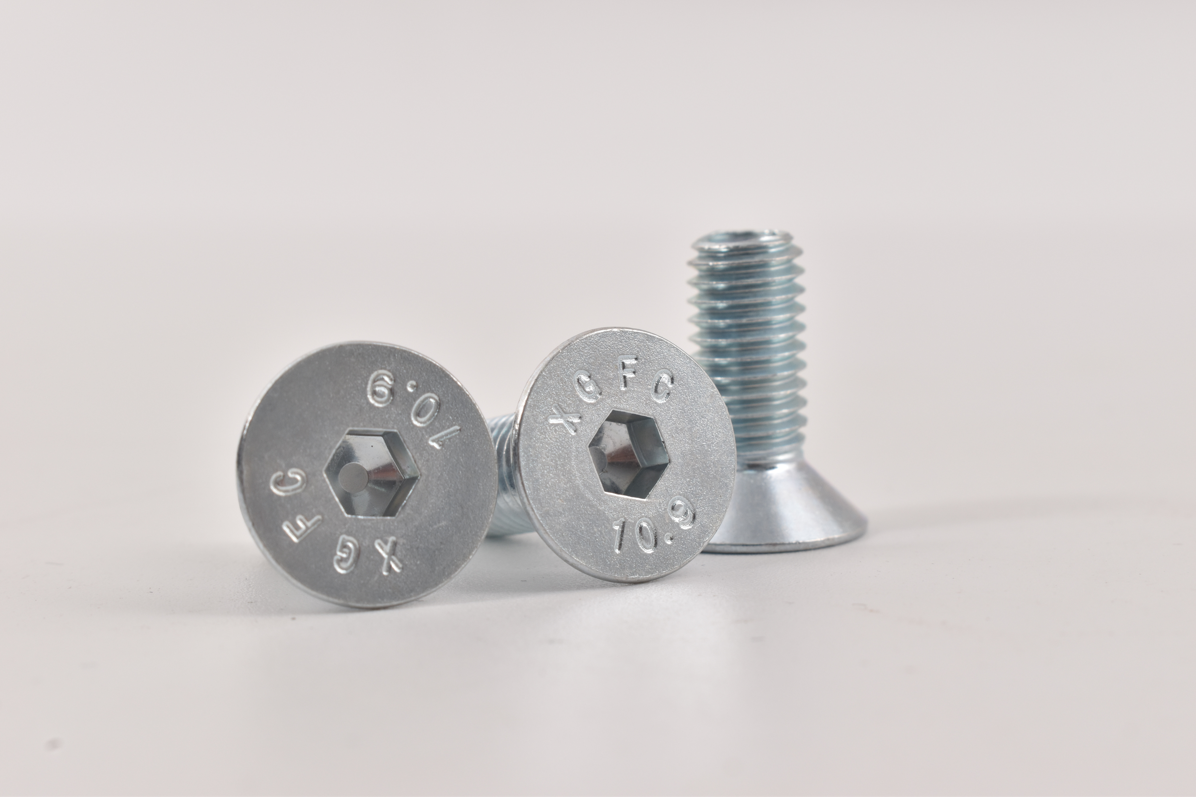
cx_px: 598
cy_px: 398
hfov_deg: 26.0
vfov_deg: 17.5
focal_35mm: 78
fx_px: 2591
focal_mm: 52
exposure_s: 1/60
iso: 320
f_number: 13
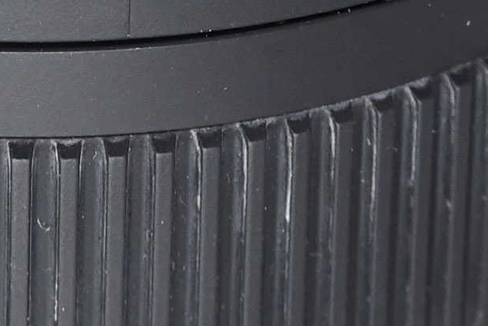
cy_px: -235
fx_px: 7021
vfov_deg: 2.6
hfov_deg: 4.0
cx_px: -9
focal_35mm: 518
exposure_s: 1/160
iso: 500
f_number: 9
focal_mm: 54
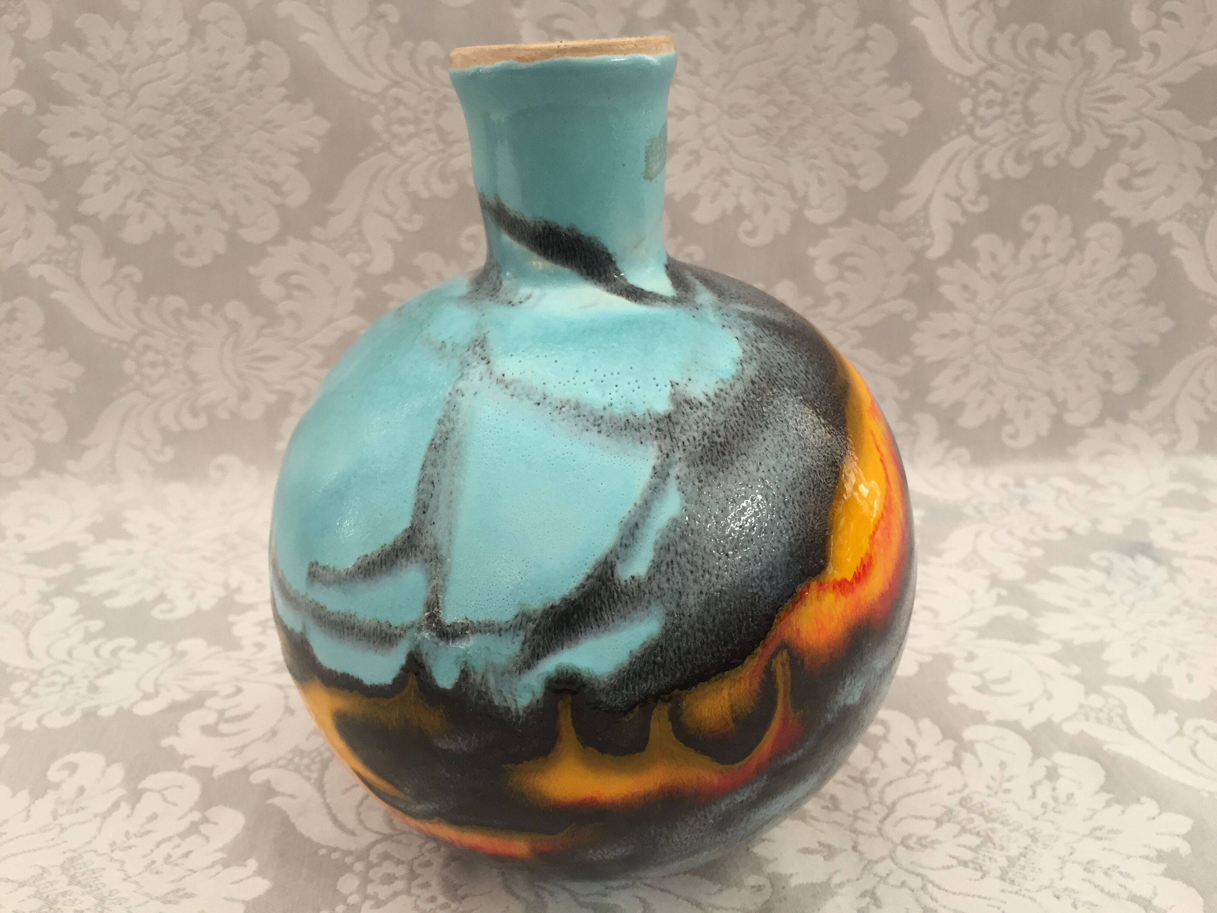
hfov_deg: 61.7
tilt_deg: -22.0
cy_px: 456
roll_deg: +0.0
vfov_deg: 48.2
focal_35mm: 29
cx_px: 608
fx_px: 1020
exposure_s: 1/33
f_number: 2.2
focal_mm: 4.15
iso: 80
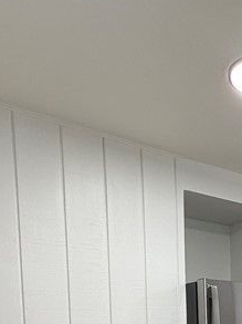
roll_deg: +0.4
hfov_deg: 25.9
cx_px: 303
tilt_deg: -5.4
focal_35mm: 49
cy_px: 376
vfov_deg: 32.9
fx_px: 458
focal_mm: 2.22
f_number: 2.2
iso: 200
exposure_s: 1/120
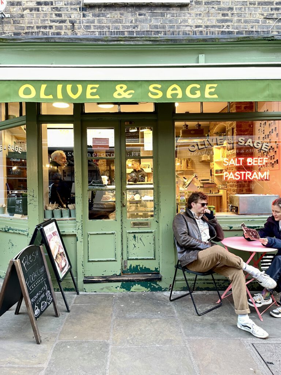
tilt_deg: -0.1
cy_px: 188
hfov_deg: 53.1
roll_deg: +1.9
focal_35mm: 26
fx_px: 281
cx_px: 140
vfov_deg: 67.3
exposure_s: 1/50
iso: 100
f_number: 1.6
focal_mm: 4.2
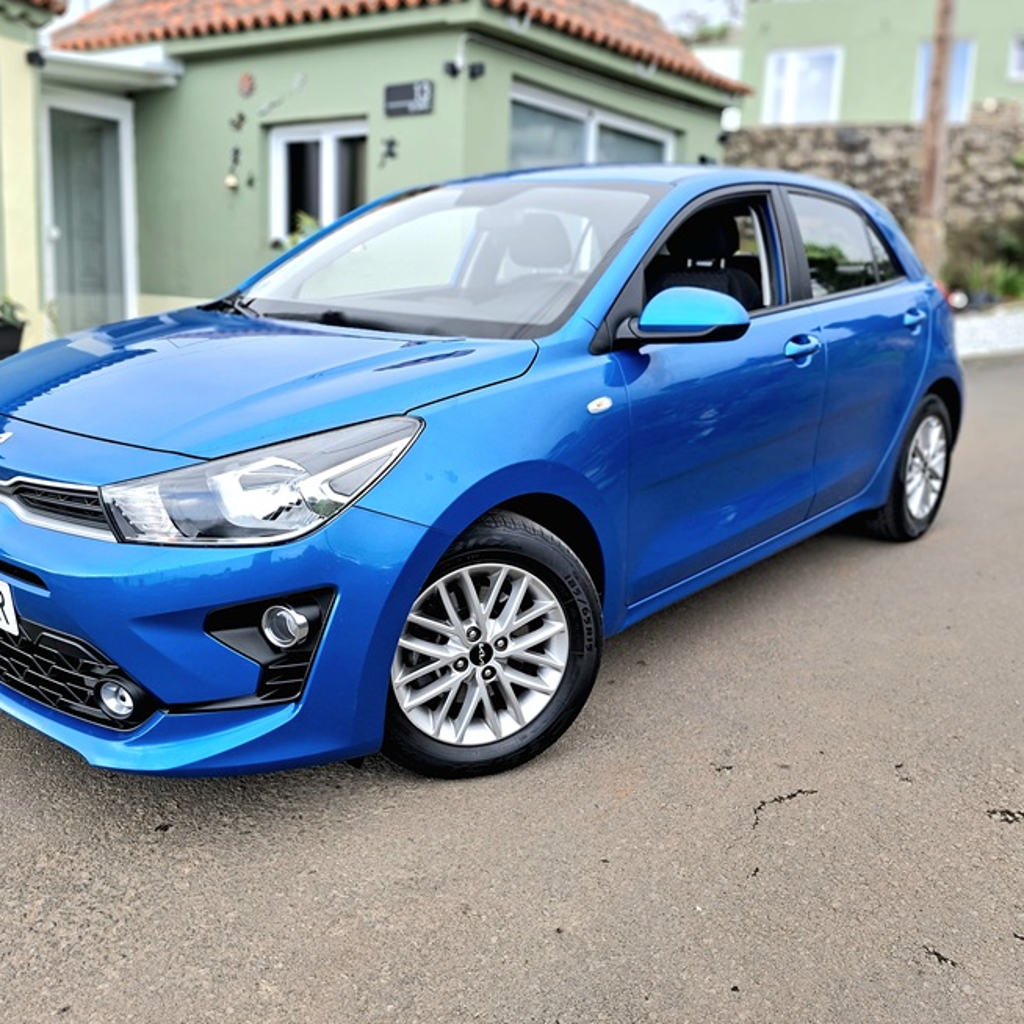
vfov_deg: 55.6
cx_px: 466
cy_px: 478
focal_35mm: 29
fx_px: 971
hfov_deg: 55.5
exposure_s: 1/455
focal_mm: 5.54
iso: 50
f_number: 1.8
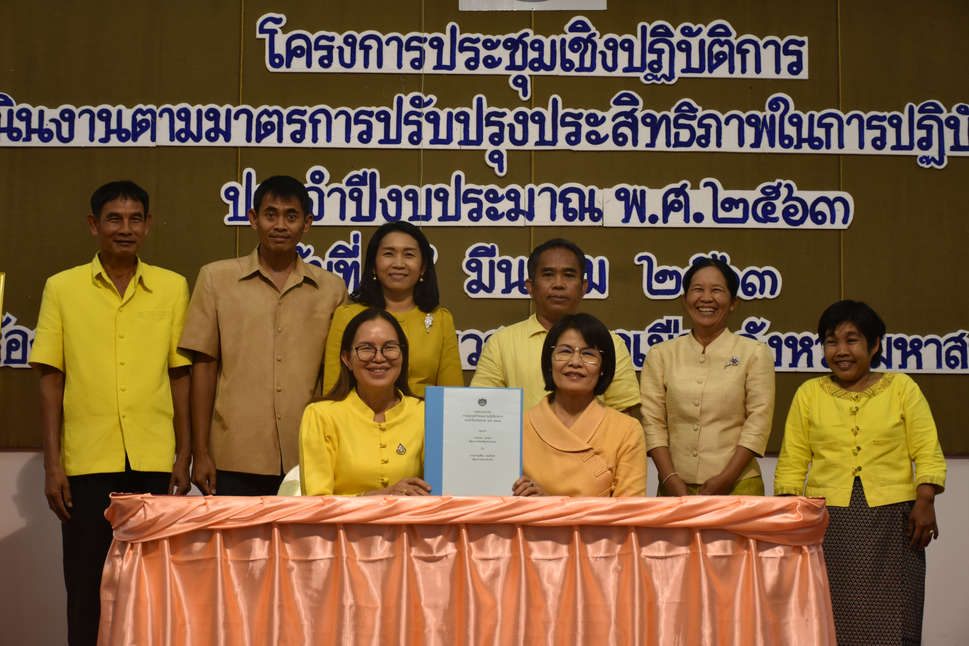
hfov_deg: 29.9
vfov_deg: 20.2
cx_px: 484
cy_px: 323
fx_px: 1817
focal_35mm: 68
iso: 500
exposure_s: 1/60
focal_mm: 45
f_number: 4.5
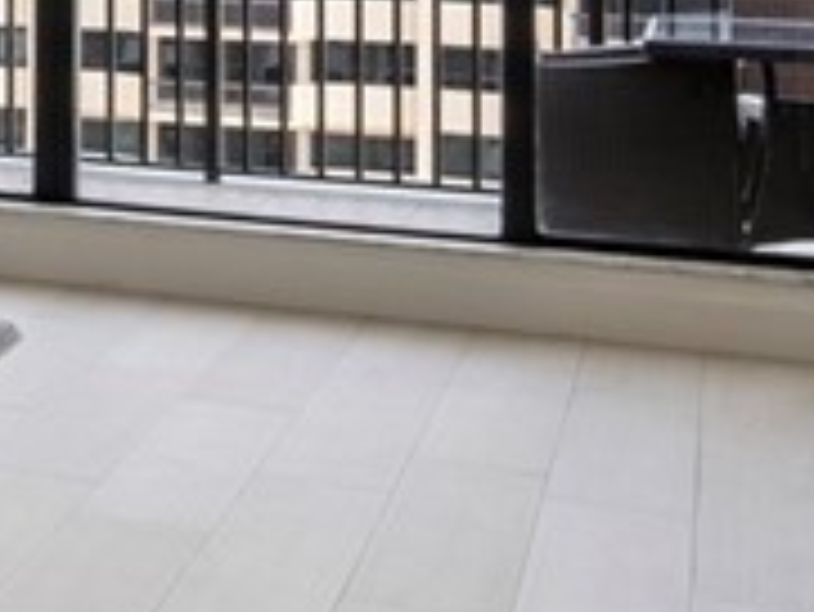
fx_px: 2165
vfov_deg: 15.4
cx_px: -564
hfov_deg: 17.9
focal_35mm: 92
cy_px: -144
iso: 100
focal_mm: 16
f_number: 9
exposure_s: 1/4
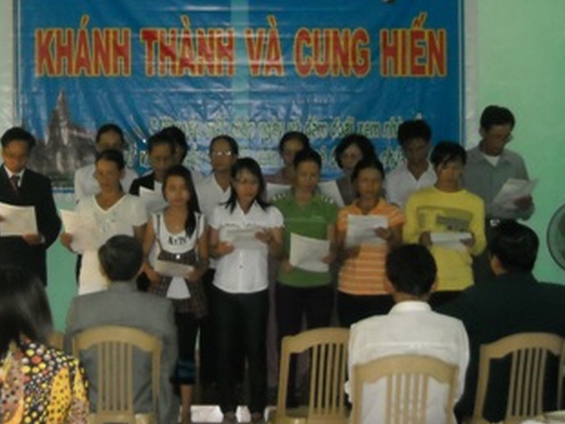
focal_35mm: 98
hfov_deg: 20.0
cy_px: 131
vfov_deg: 15.0
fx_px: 1599
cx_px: 191
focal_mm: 11.02
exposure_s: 1/125
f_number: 3.7
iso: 616
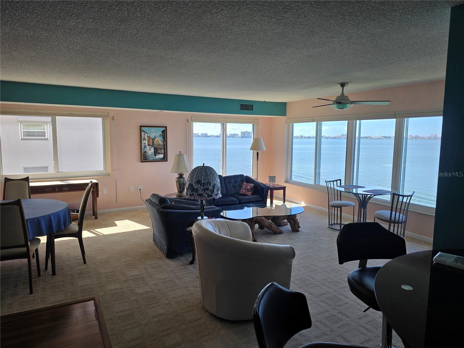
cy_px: 174
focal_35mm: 23
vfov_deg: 58.9
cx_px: 232
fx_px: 308
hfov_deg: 73.9
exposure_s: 1/180
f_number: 1.7
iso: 16
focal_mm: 6.3
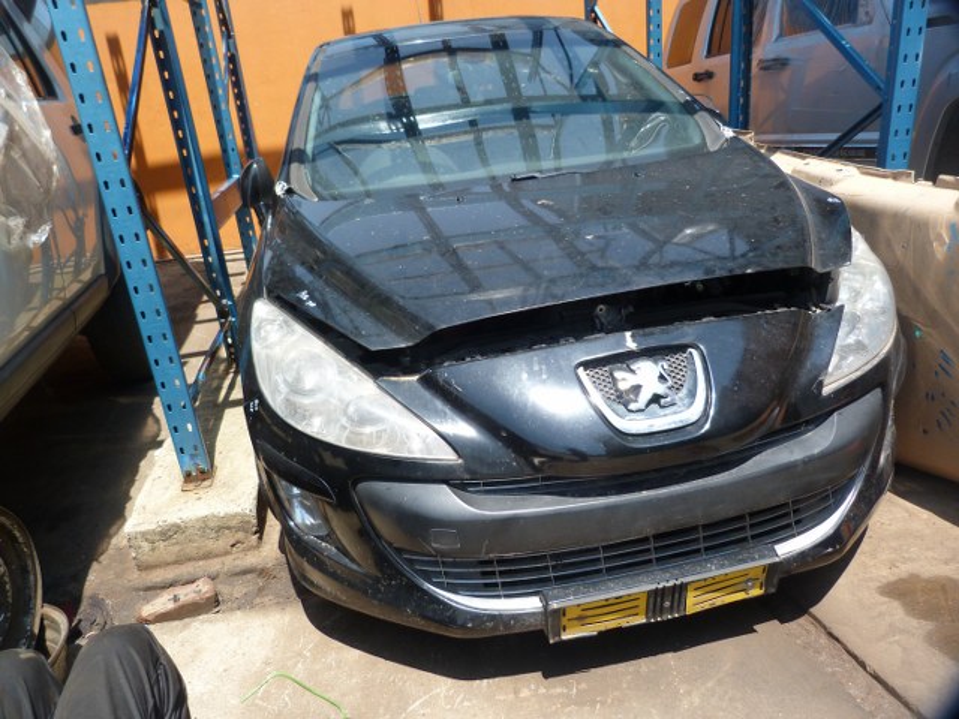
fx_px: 693
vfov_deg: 54.9
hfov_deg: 69.4
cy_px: 360
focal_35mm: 25
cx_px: 480
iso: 100
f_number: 2.8
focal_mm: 4.5
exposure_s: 1/500
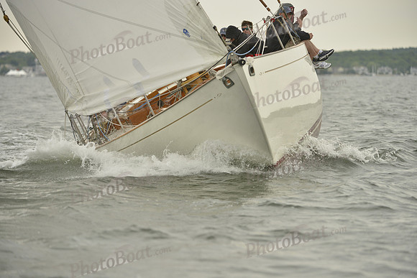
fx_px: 2549
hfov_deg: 9.4
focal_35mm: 220
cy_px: 139
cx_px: 208
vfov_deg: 6.2
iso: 400
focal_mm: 220
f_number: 4.5
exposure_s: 1/800
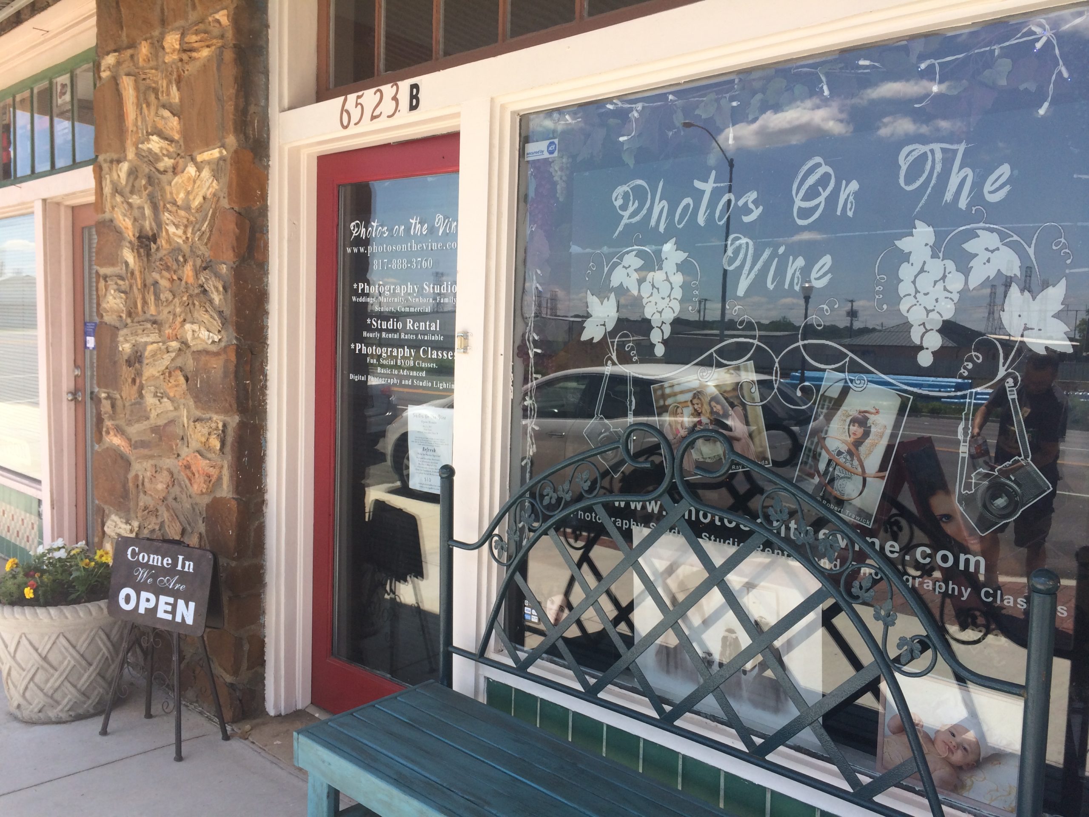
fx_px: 912
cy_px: 408
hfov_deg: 61.7
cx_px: 544
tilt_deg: -5.0
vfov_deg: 48.2
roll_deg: -1.7
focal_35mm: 29
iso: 32
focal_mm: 4.15
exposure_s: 1/720
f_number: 2.2
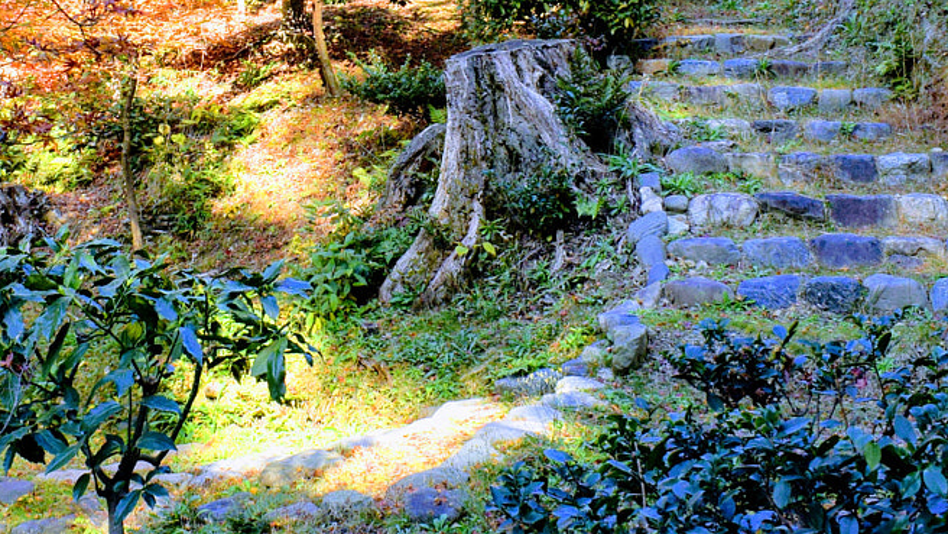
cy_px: -22
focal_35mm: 69
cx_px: 267
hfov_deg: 30.2
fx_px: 1734
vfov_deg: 17.0
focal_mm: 18
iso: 400
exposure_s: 1/200
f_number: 7.1
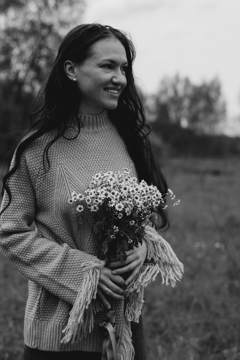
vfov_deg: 23.9
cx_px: 120
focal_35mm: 85
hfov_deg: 16.1
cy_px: 180
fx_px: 849
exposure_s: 1/1000
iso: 160
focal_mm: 85
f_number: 5
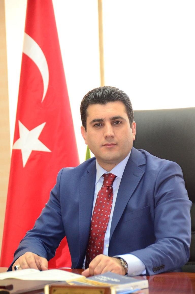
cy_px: 147
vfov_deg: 12.3
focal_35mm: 168
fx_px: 1371
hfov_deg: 8.1
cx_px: 98
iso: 2000
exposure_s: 1/80
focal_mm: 112
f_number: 5.3
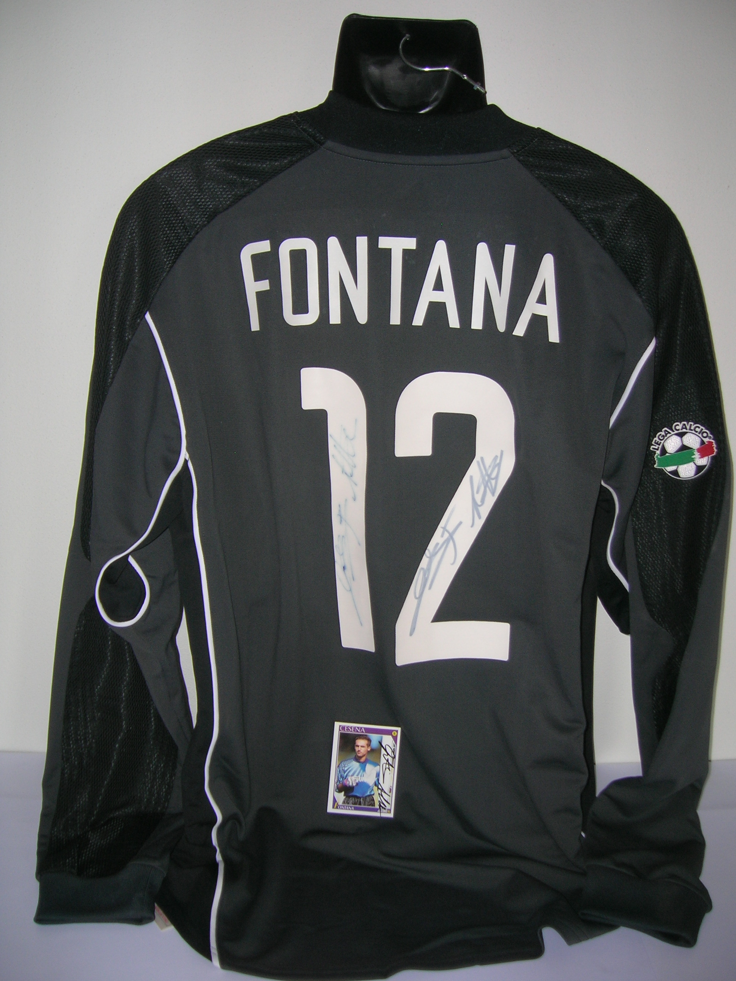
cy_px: 490
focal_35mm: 34
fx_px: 964
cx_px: 368
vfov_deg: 54.0
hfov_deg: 41.8
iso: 50
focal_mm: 5.7
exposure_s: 1/60.1
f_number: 2.9
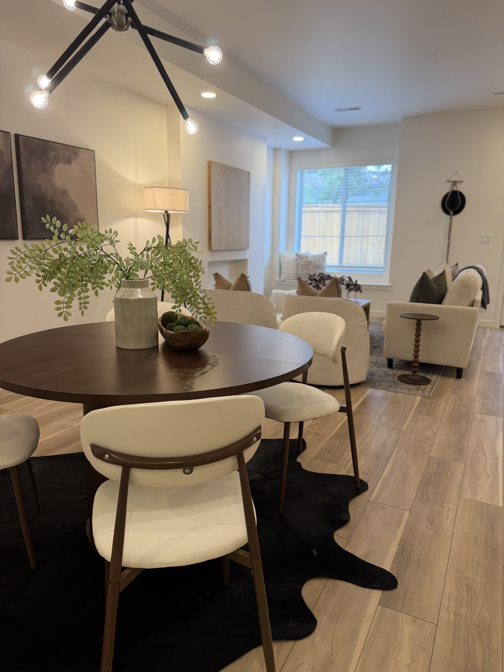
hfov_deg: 56.8
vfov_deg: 71.6
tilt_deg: -11.7
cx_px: 252
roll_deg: -0.9
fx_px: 466
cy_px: 336
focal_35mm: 24
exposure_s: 1/120
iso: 160
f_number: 1.78
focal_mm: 6.76
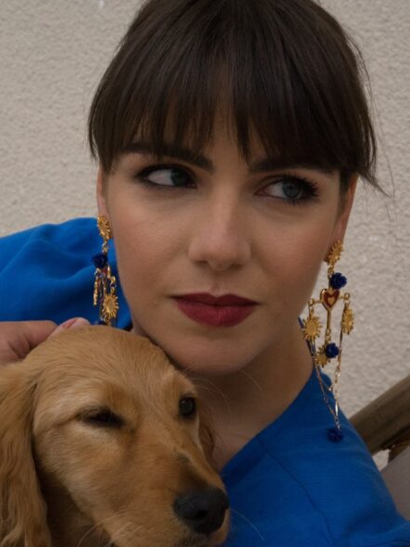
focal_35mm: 61
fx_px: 964
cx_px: 203
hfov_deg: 24.0
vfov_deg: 31.7
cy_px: 272
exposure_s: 1/800
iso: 4000
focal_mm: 50
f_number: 14
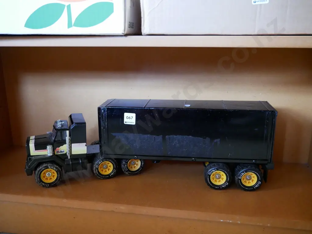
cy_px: 117
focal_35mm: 36
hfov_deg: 51.4
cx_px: 156
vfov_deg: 39.7
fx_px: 324
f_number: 3.9
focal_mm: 18
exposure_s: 1/40
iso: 3200
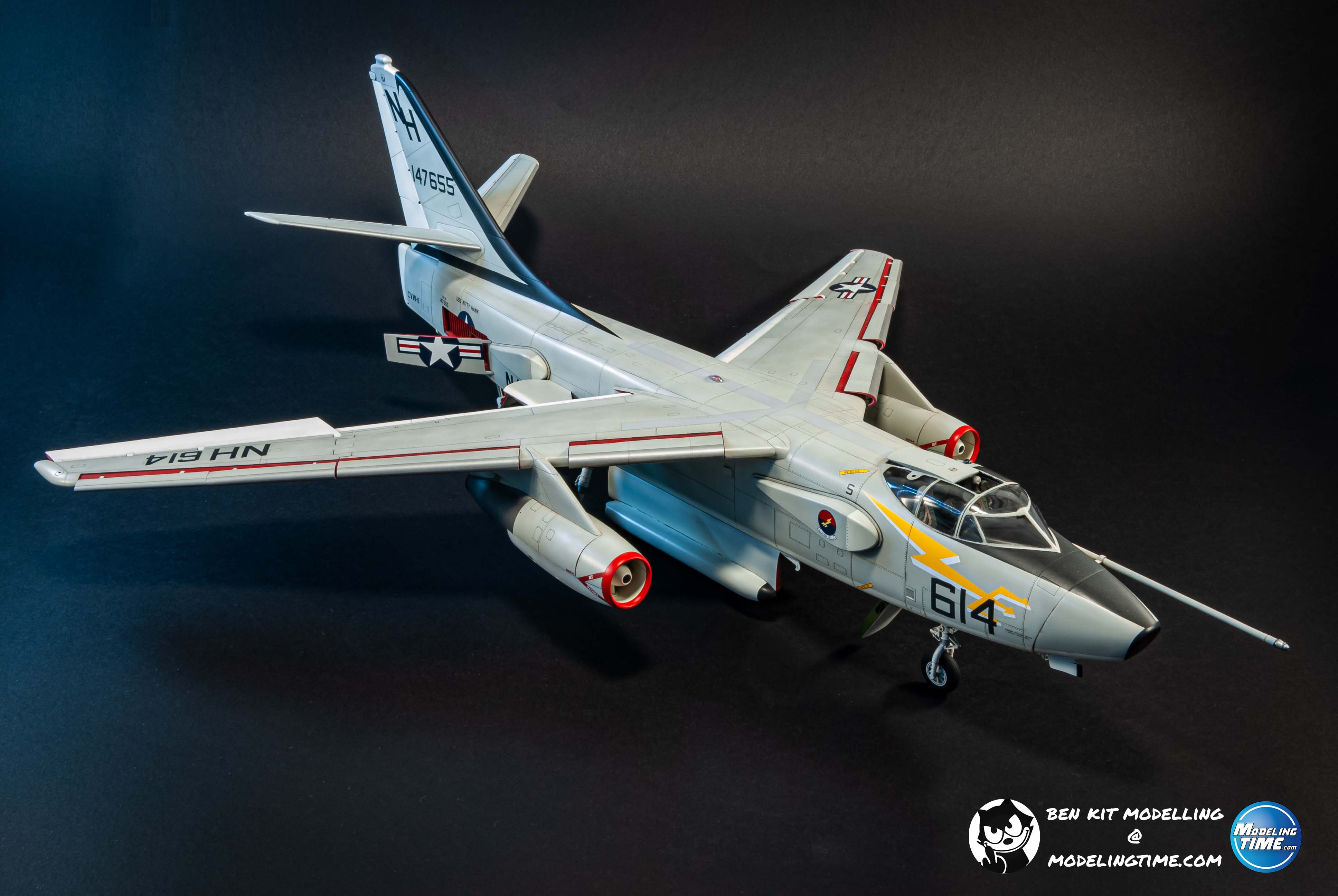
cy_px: 448
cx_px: 669
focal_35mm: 39
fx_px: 1451
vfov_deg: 34.3
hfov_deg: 49.5
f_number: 25
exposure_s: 1
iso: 100
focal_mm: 26
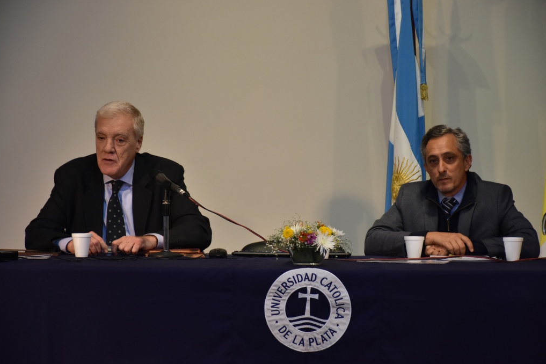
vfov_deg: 10.1
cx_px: 272
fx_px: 2063
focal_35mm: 136
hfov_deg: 15.1
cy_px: 182
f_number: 5.3
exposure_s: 1/100
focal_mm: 90
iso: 800
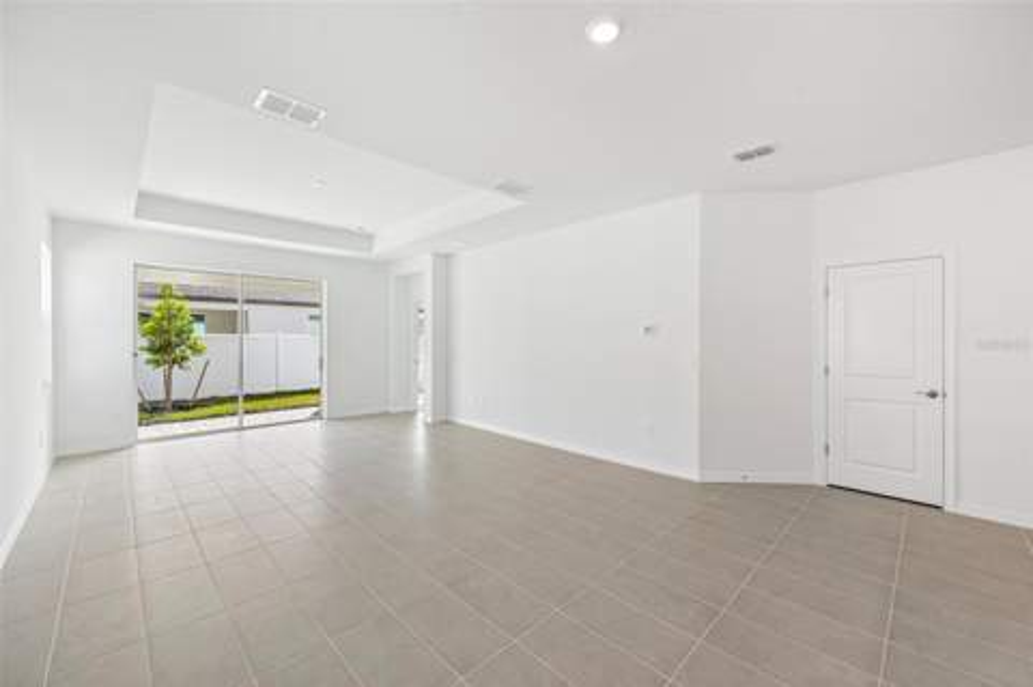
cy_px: 344
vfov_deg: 81.1
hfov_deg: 104.3
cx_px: 516
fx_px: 401
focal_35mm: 14
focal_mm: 14
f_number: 8
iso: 400
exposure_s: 1/160
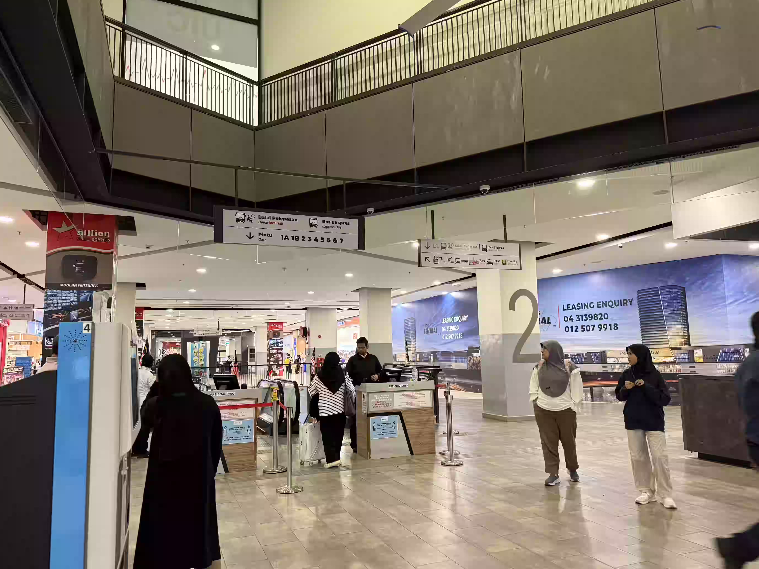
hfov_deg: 69.4
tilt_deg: +6.6
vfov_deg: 54.9
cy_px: 286
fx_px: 548
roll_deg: +2.2
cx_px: 385
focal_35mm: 25
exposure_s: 1/48
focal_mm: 6.76
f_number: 1.78
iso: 250
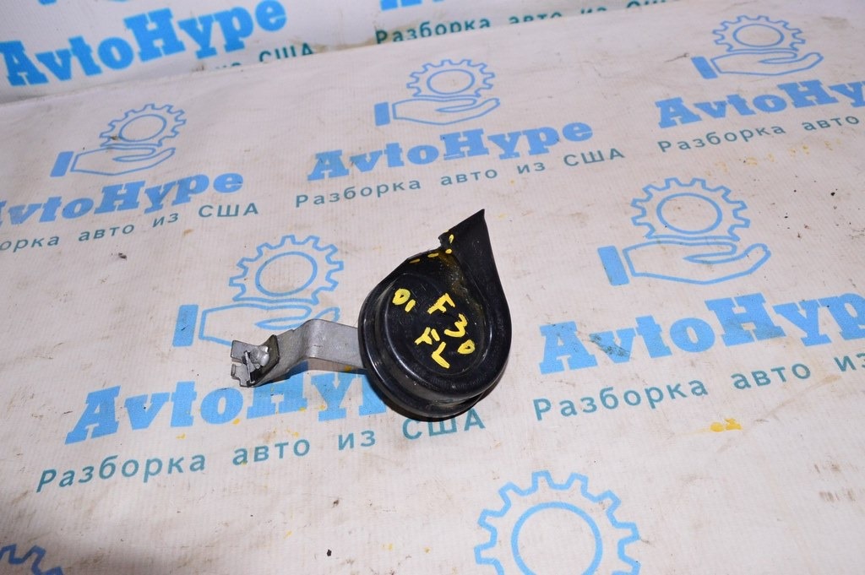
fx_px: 756
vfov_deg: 41.6
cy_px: 288
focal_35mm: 32
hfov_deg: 59.5
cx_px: 432
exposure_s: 1/200
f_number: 8
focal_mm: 21
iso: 1600
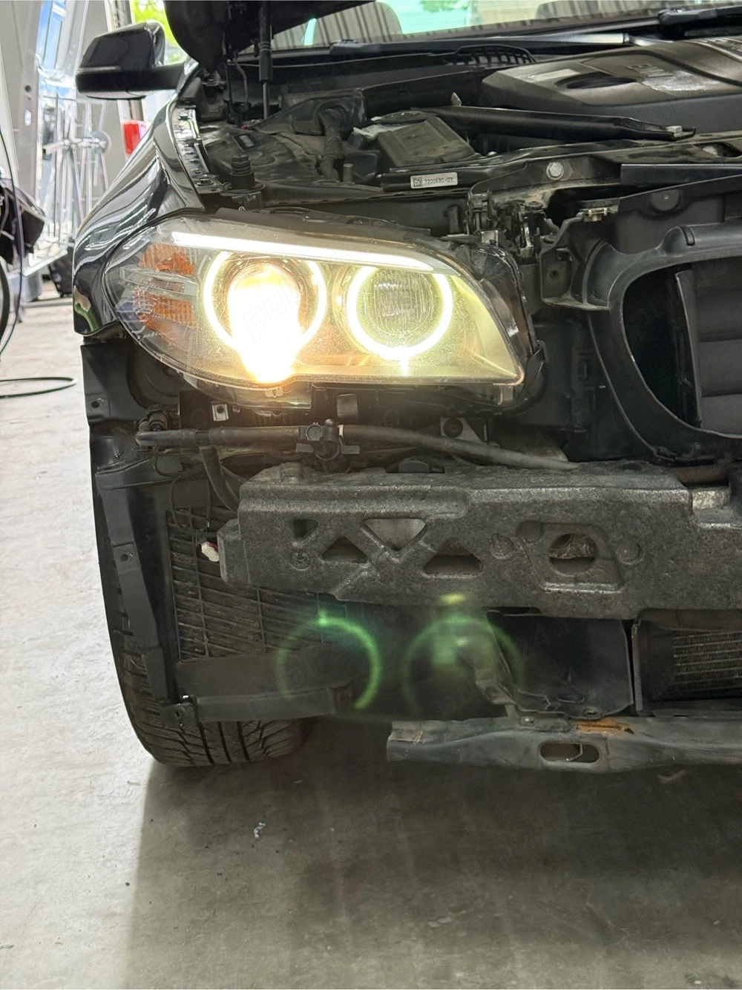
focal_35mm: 48
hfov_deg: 30.3
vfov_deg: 39.7
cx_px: 371
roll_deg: +3.7
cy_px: 495
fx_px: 1372
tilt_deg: -13.1
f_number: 1.78
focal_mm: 6.76
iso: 250
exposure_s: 1/50
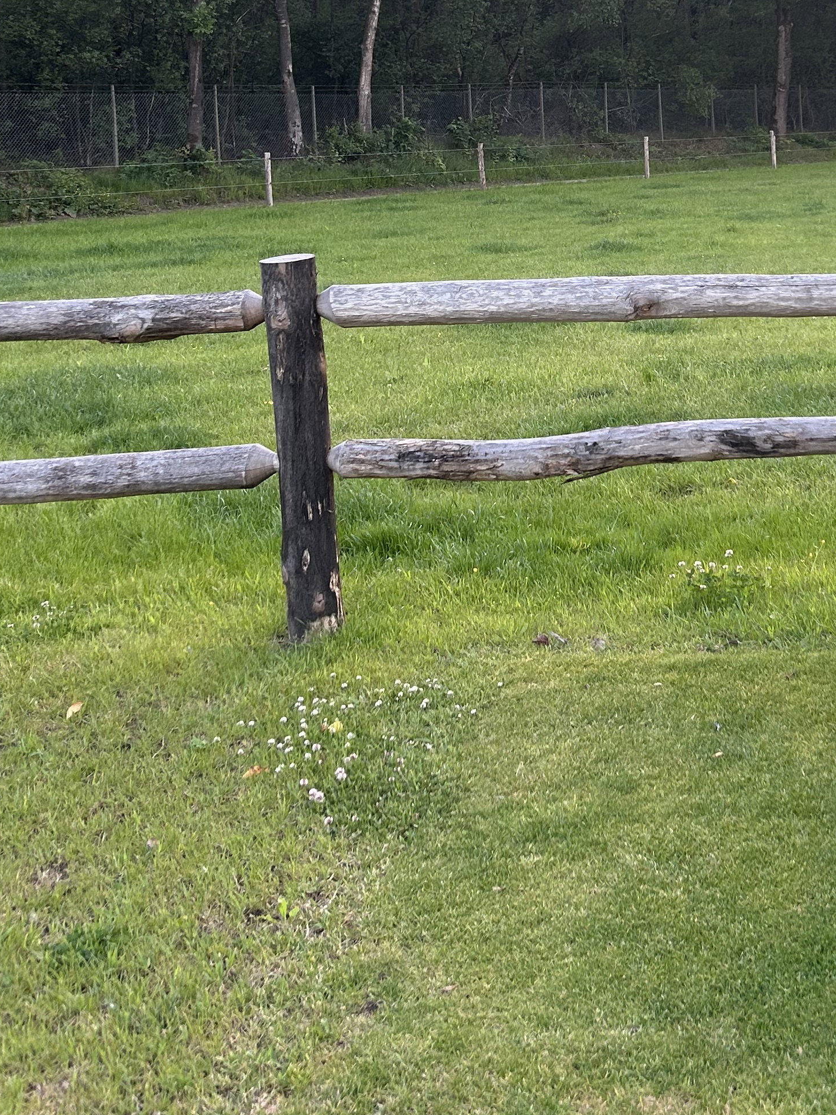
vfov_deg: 33.9
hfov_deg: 26.8
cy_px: 142
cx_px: 605
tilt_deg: -0.9
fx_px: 1739
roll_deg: +2.0
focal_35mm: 54
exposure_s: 1/214
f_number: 1.5
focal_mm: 5.7
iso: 40
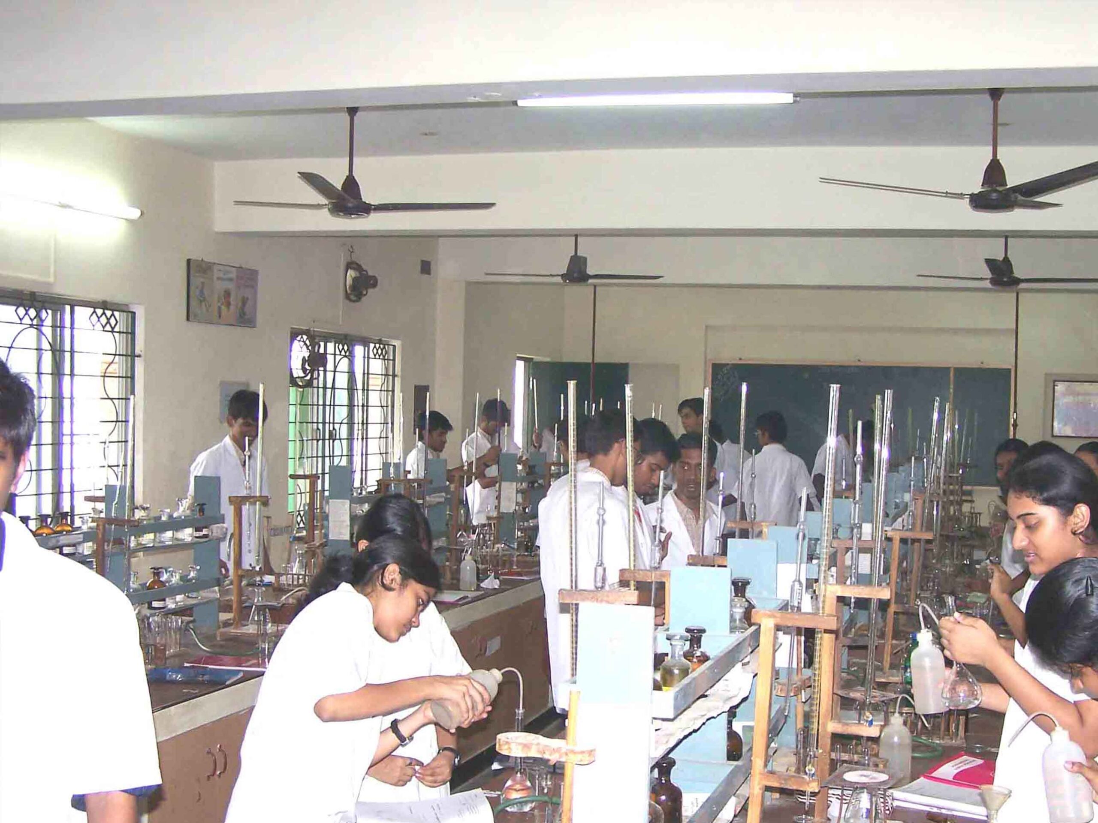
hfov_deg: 49.0
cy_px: 412
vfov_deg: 37.7
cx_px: 549
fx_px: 1205
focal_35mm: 38
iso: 80
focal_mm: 6.3
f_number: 4
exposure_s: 1/800
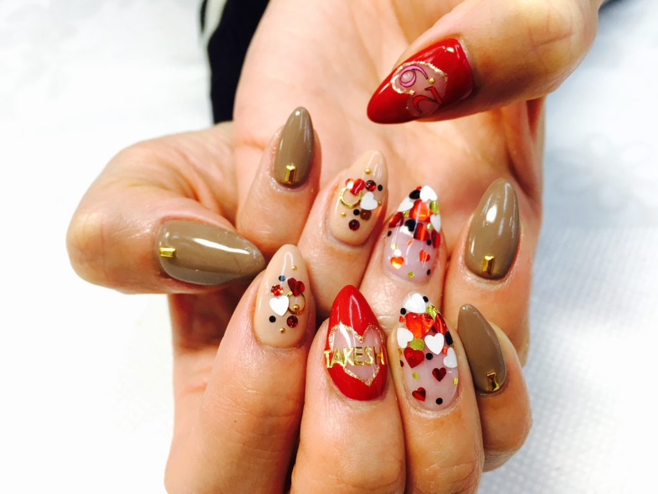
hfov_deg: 61.7
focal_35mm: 29
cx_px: 329
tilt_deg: -48.7
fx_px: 551
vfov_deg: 48.2
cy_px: 247
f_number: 2.2
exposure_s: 1/30
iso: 25
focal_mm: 4.15
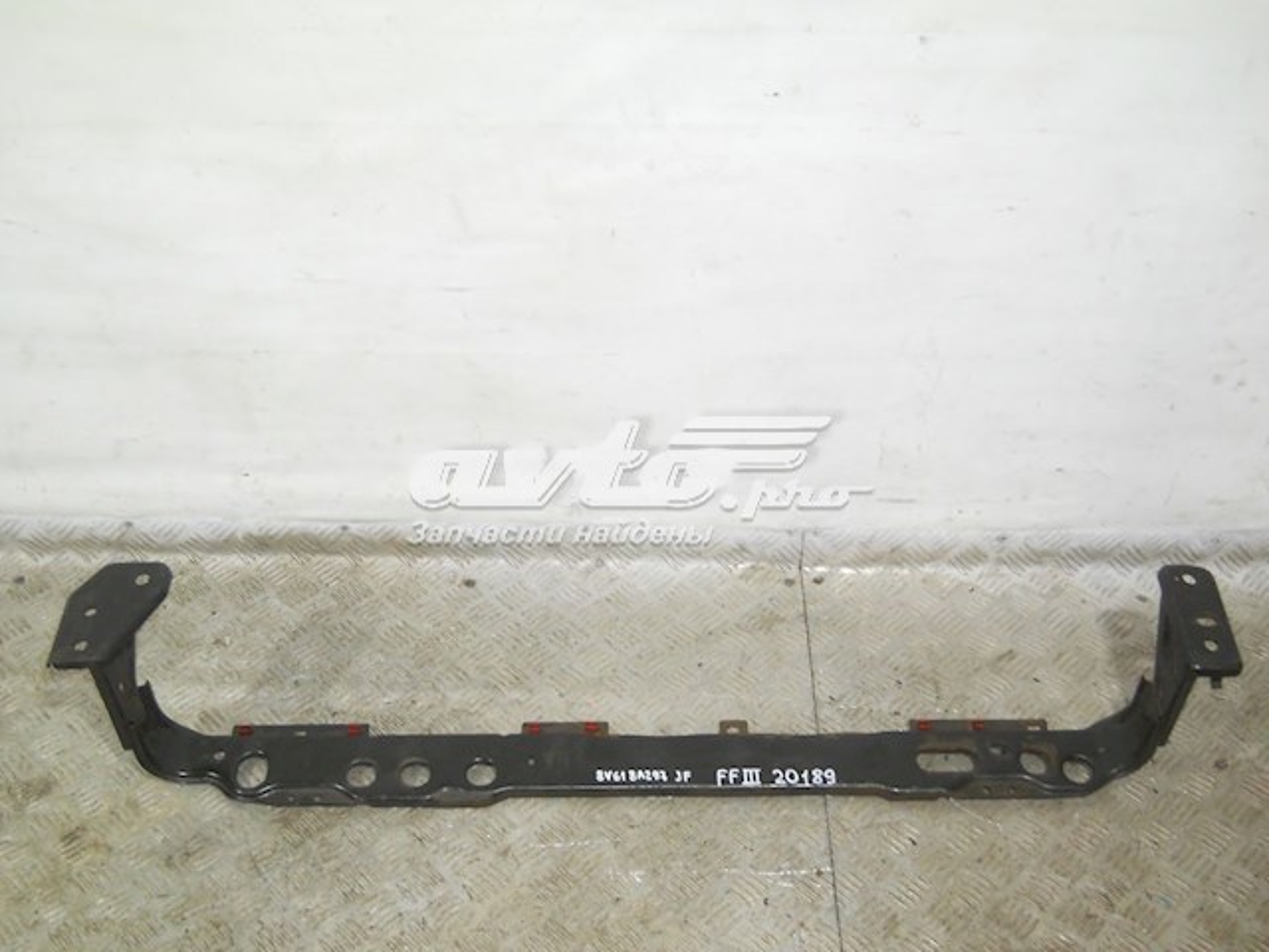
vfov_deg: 35.1
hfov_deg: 45.8
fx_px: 1503
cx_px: 634
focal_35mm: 41
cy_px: 476
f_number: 3.1
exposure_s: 1/30
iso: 200
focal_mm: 6.72
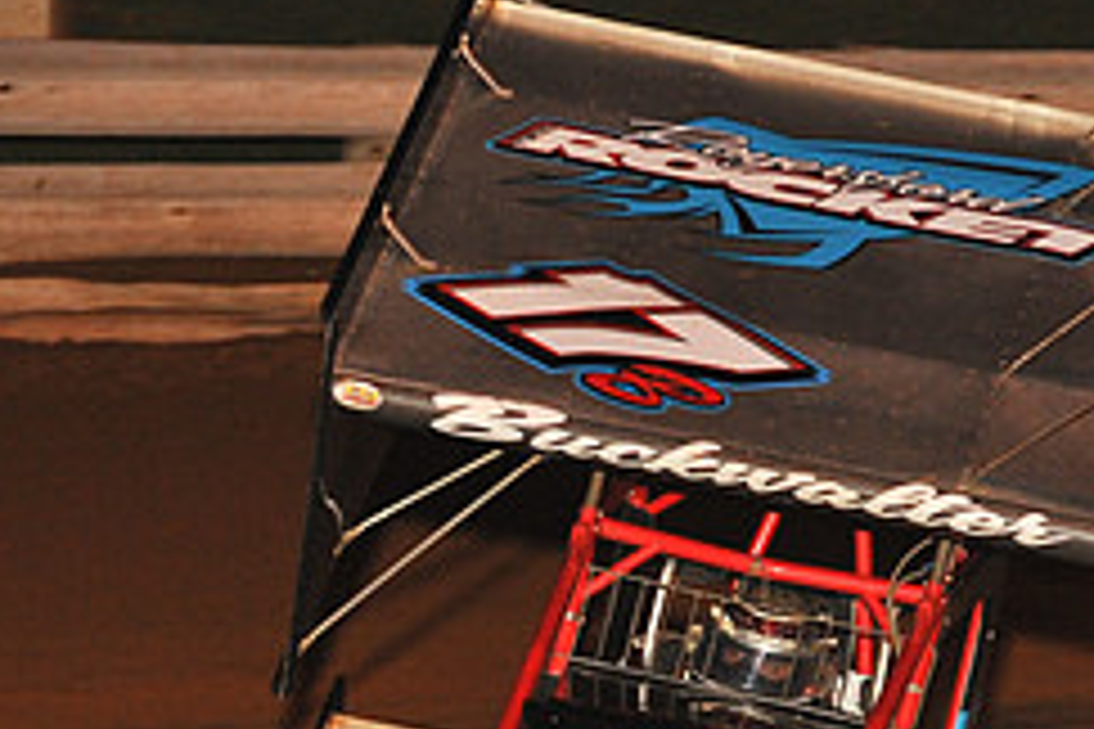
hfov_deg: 6.0
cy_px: 628
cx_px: 675
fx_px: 10514
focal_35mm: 346
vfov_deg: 4.0
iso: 1250
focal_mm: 145
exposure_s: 1/320
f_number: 6.3
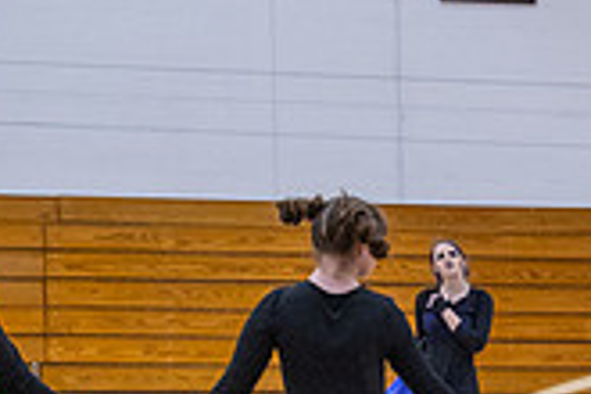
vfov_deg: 9.2
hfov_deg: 12.6
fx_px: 2364
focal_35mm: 144
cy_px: 637
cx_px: 1158
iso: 400
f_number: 4
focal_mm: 18
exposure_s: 1/180
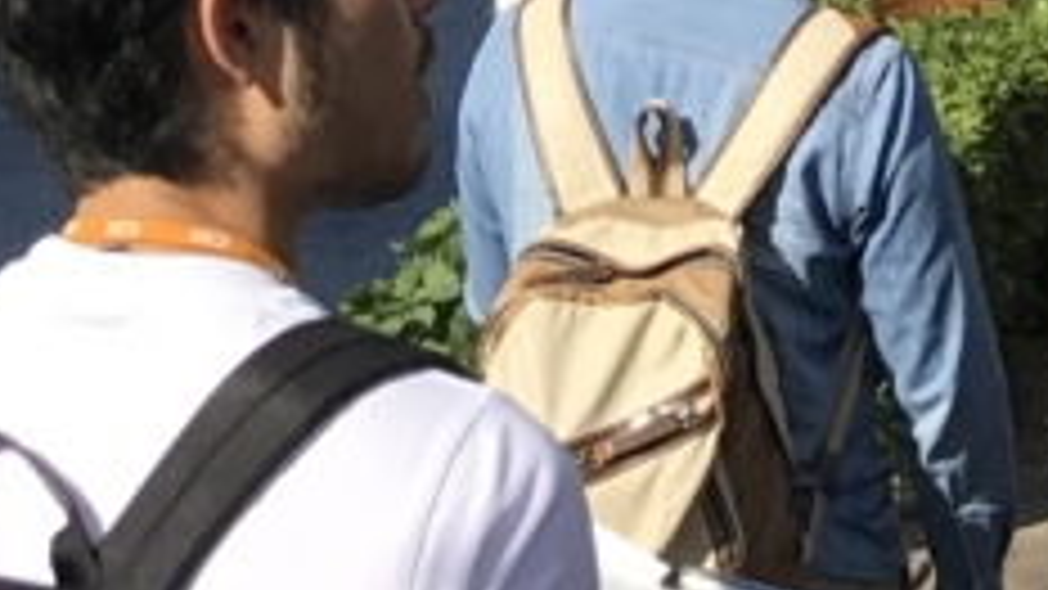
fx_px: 3723
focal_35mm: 134
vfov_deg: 7.9
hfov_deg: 15.9
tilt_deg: +12.7
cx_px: 900
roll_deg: -0.7
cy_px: -1126
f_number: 1.8
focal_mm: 3.99
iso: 20
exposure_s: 1/2591
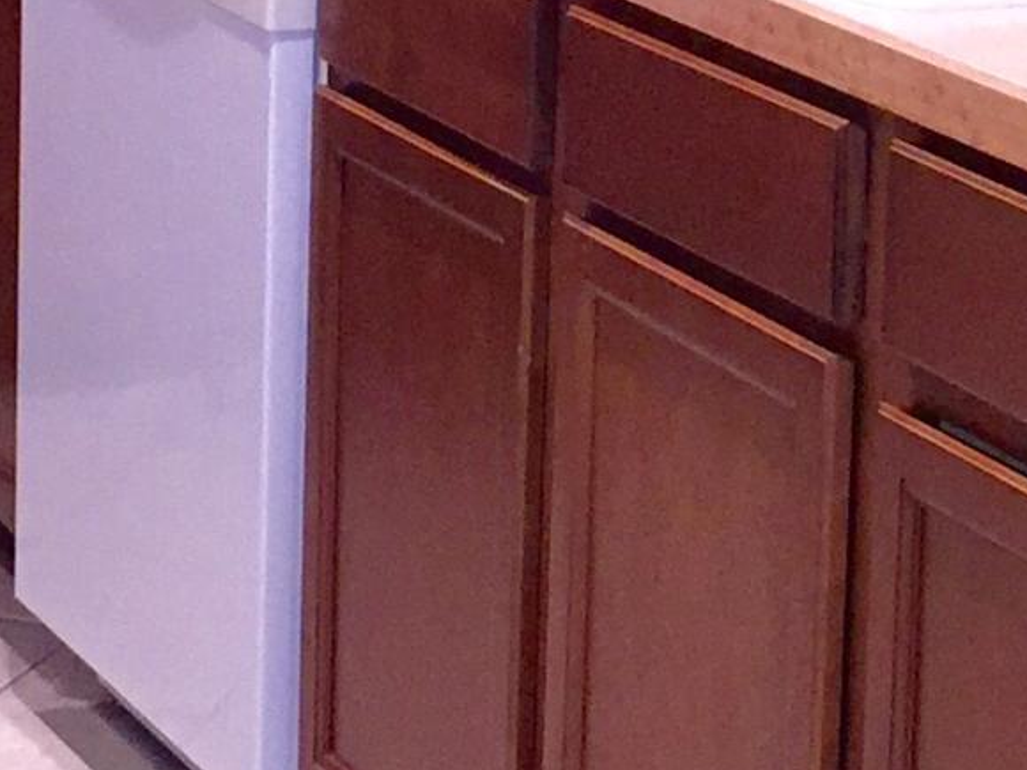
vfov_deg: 9.7
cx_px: 489
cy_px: -280
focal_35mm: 150
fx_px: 4450
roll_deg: -2.1
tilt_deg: -6.8
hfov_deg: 13.2
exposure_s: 1/30
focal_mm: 4.15
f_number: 2.2
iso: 200
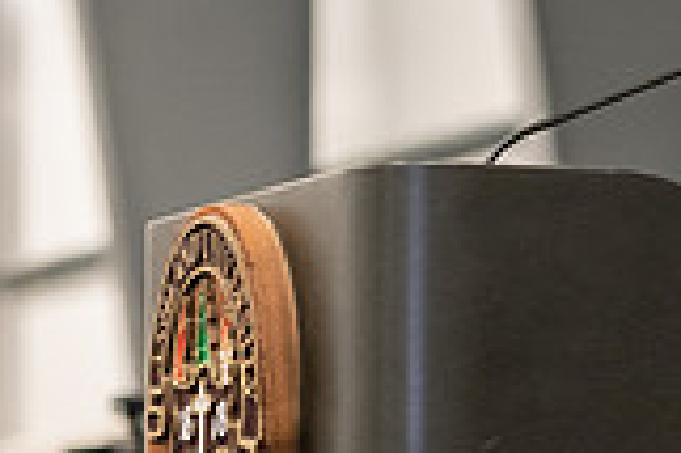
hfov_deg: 5.7
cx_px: 630
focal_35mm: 360
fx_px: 6803
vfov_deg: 3.8
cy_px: 205
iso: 4000
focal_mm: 100
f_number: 3.2
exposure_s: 1/200
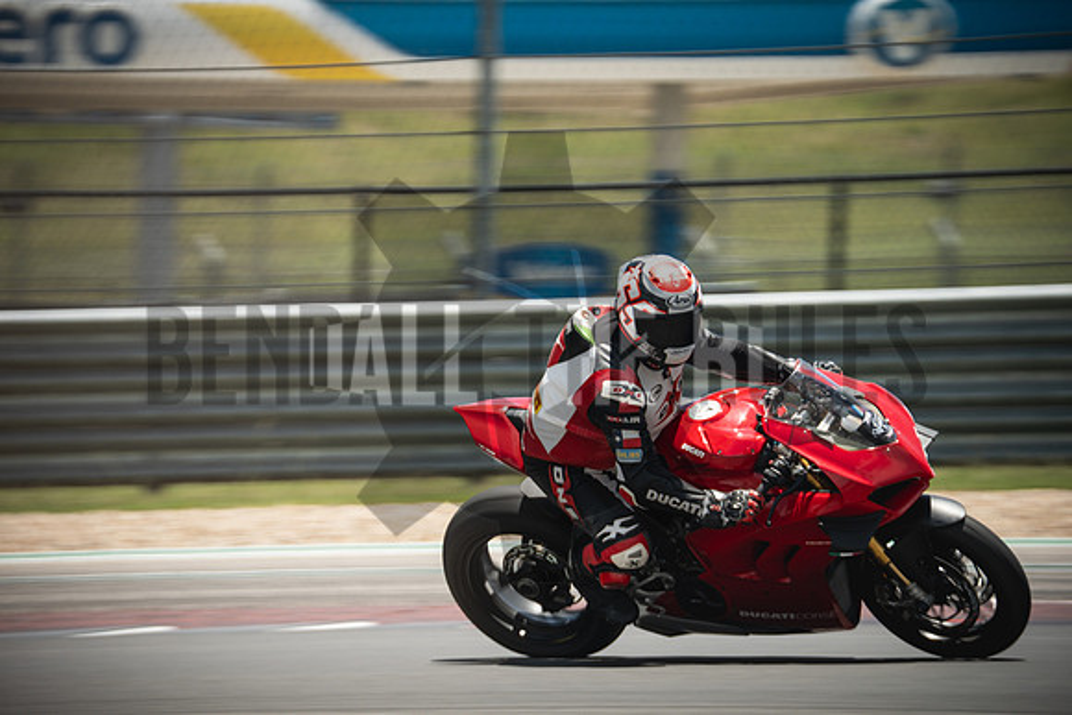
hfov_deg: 3.4
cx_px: 536
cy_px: 358
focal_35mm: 600
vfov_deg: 2.3
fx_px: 17870
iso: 160
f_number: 6.4
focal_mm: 400
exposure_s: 1/250
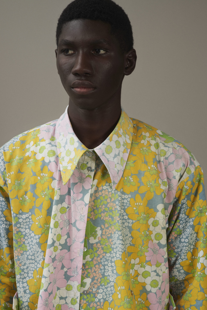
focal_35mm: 105
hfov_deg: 13.1
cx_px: 104
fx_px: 905
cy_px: 155
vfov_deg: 19.4
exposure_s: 1/160
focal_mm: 105
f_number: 11
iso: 200
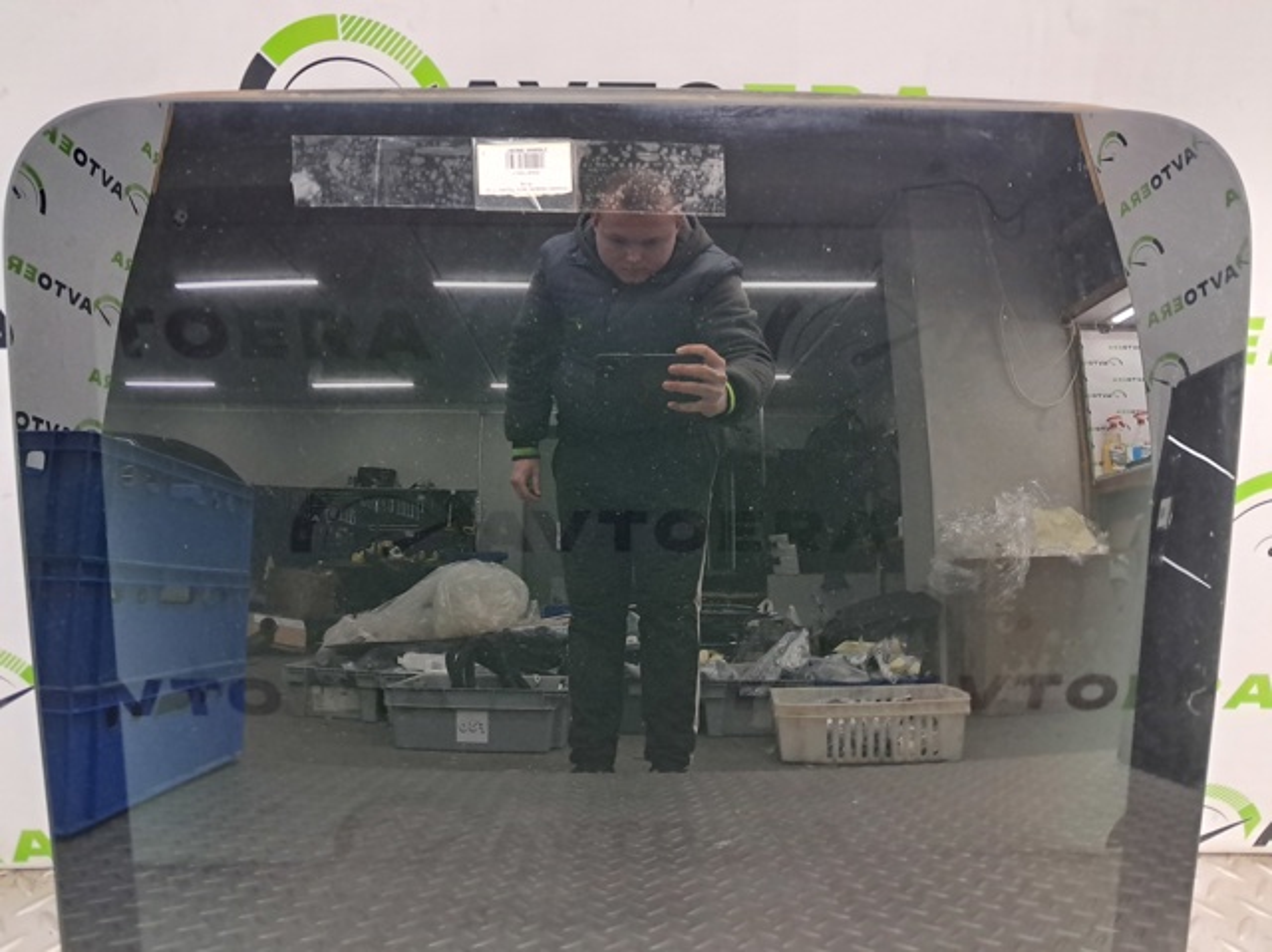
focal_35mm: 27
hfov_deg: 65.4
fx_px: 991
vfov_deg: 51.3
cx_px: 636
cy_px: 476
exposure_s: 1/50
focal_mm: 4
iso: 500
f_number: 1.8
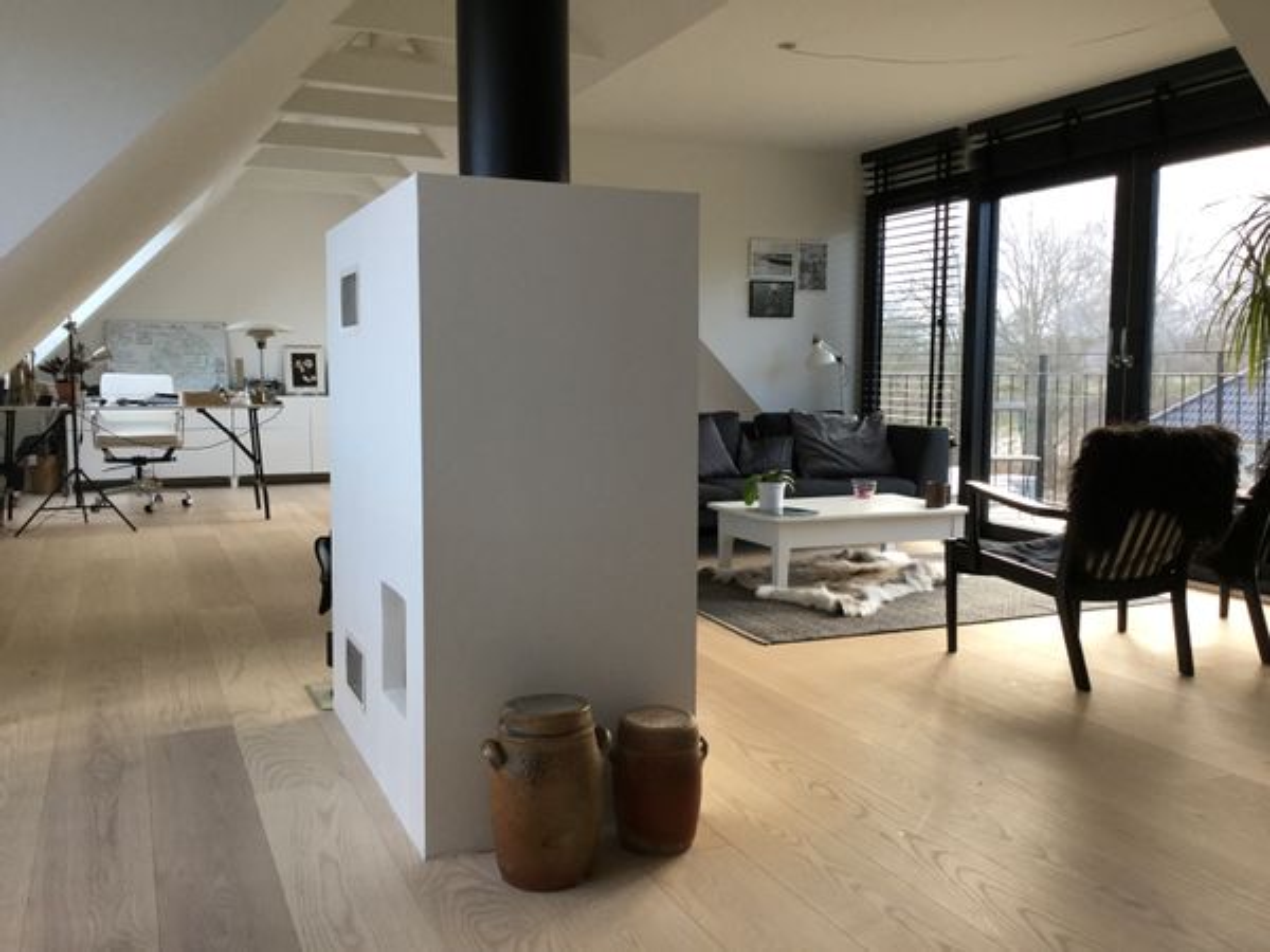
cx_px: 635
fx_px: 1137
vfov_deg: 45.4
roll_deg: -0.1
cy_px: 476
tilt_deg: -5.5
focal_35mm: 31
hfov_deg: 58.4
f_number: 2.4
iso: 32
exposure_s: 1/33
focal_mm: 3.3
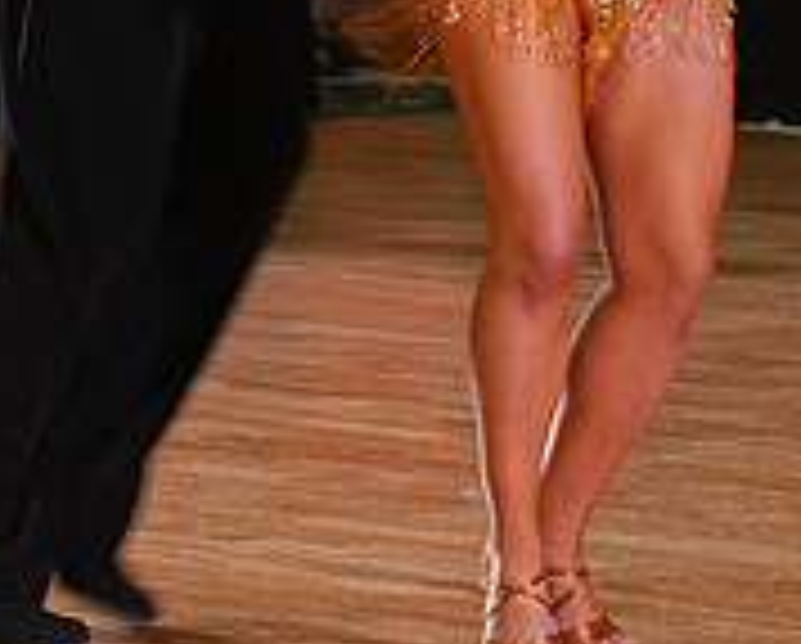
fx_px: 11683
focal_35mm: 492
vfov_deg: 3.1
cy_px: -248
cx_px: 421
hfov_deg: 3.9
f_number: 5.6
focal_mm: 161
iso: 1250
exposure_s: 1/60
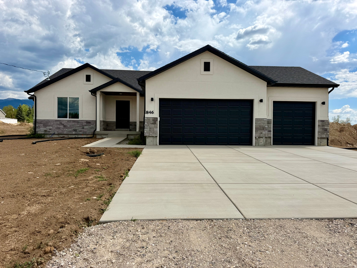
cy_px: 134
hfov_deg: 71.6
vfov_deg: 56.8
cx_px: 178
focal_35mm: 24
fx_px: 248
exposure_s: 1/6711
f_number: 1.78
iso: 80
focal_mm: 6.76
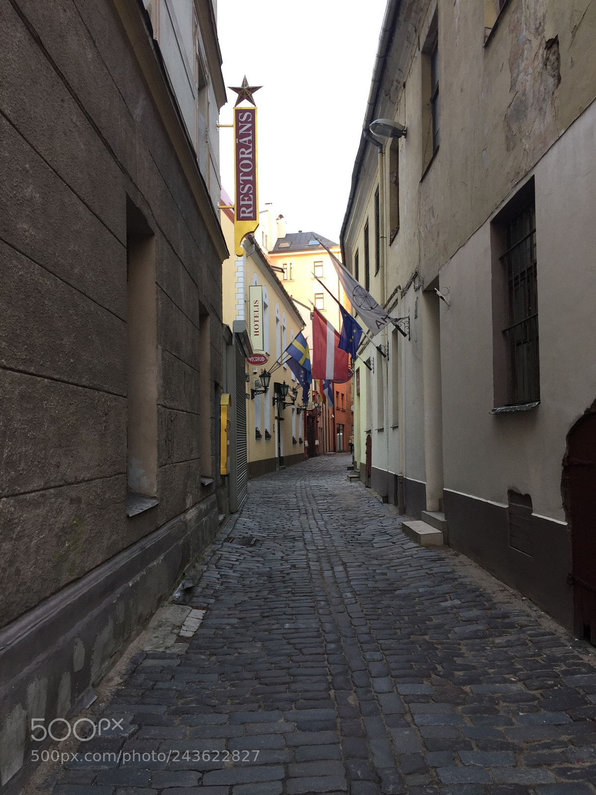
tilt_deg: +4.3
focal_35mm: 29
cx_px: 298
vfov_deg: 61.7
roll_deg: +1.6
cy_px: 398
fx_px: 666
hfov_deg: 48.2
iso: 32
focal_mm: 4.15
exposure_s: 1/60
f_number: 2.2
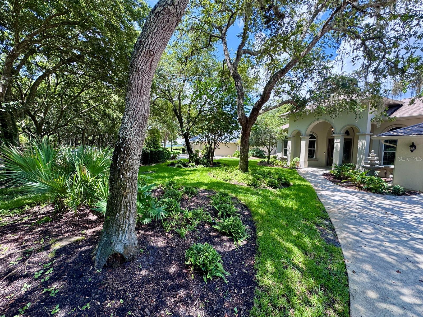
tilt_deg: -5.2
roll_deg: -2.7
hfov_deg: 102.1
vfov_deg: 85.7
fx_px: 171
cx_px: 212
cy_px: 158
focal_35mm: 14
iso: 40
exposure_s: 1/277
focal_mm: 2.22
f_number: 2.2
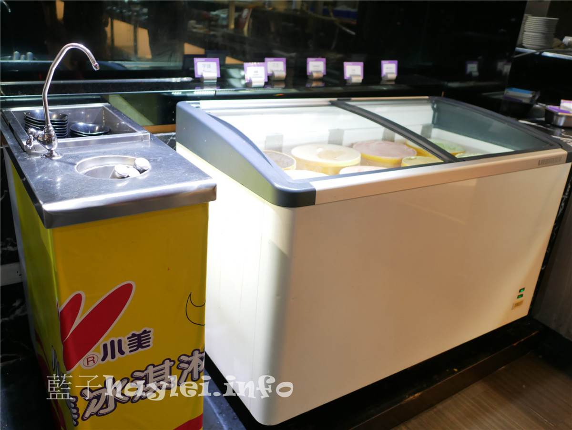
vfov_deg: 46.9
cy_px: 215
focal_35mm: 30
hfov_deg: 59.9
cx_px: 286
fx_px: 496
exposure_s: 1/60
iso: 400
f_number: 1.7
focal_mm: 15
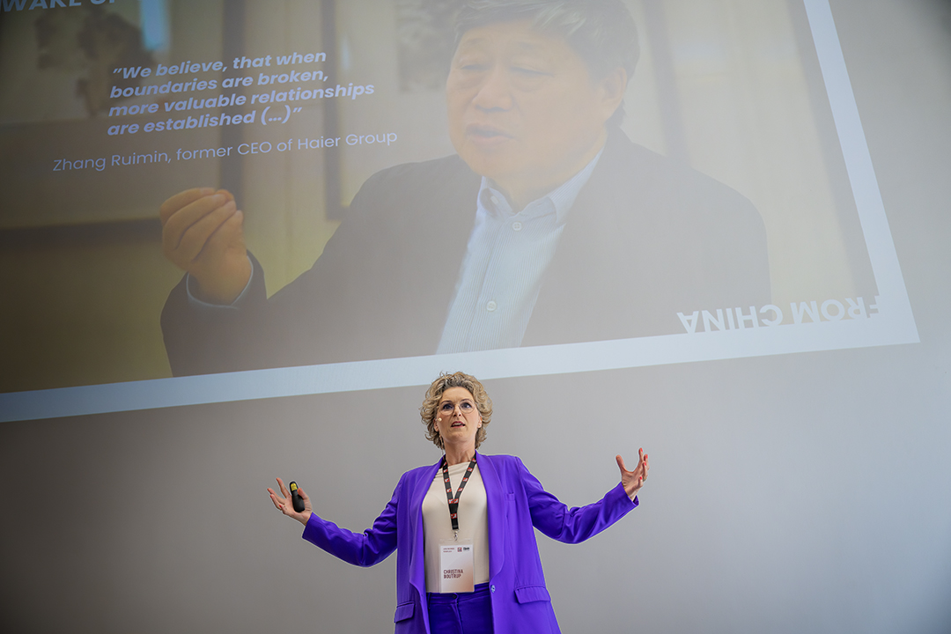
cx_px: 476
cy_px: 317
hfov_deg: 51.9
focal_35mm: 37
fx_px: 977
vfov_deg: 35.9
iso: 1600
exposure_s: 1/640
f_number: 2.8
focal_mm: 37
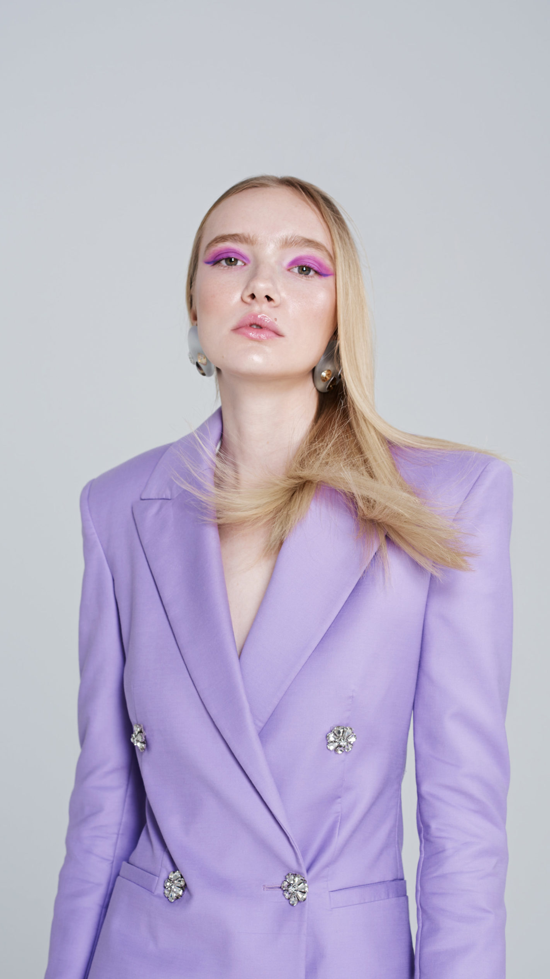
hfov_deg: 13.4
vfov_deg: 23.7
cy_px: 490
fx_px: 2334
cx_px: 275
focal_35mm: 90
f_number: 5.6
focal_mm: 85
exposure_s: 1/200
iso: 160
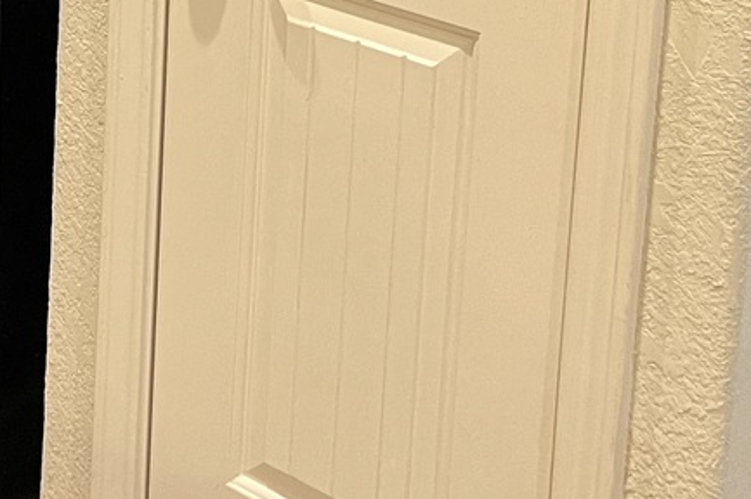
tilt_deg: -7.8
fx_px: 1876
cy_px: -322
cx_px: -59
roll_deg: -1.4
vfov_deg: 13.9
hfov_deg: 21.6
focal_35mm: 90
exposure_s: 1/60
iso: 320
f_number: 1.6
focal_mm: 5.1
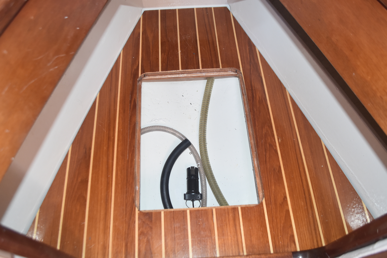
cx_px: 194
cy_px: 129
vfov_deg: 43.7
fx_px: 323
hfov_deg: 61.9
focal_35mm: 30
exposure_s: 1/60
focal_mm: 20
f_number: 4
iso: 800
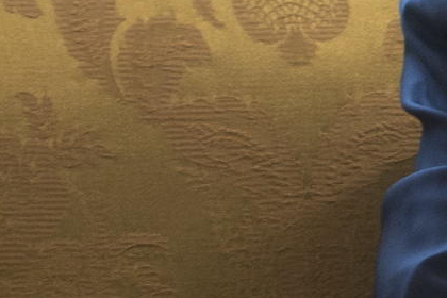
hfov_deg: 3.9
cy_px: -70
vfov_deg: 2.7
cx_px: 1172
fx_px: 6357
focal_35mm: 512
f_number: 3.2
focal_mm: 70
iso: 800
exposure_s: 1/100
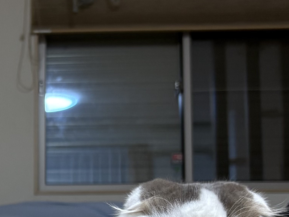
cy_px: 228
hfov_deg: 18.5
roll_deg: +0.3
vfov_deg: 14.8
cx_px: -98
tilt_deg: +5.0
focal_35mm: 98
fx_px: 818
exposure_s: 1/50
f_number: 1.6
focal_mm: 5.96
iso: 160
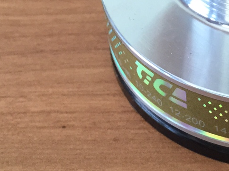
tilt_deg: -41.7
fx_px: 648
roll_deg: +0.0
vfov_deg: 14.7
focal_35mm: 98
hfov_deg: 19.5
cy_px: -19
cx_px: 227
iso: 50
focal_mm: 4.15
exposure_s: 1/30
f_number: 2.2
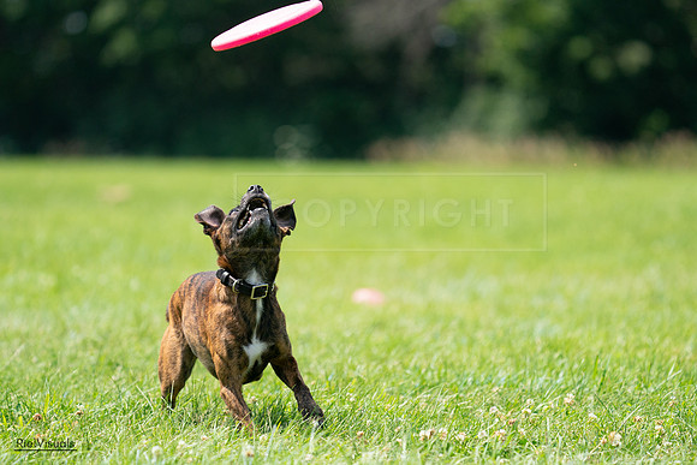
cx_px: 348
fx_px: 6274
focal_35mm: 324
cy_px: 232
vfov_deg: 4.2
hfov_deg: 6.4
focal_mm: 324
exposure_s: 1/3200
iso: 1250
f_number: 6.3
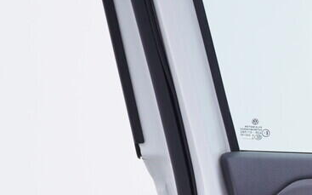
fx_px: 1224
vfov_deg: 8.7
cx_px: 585
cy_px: 365
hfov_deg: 13.0
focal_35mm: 144
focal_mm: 24
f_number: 3.5
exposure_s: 1/60
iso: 125
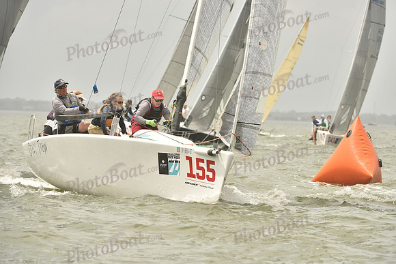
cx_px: 198
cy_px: 132
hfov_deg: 6.6
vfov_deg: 4.4
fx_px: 3411
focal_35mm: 310
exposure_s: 1/1000
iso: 400
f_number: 10
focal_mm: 310
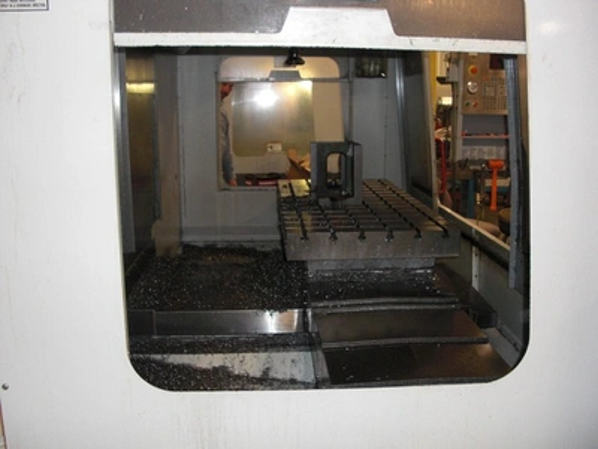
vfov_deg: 39.7
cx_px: 299
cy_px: 224
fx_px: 622
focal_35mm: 36
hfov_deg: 51.4
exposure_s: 1/60
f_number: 2.8
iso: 200
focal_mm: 6.3
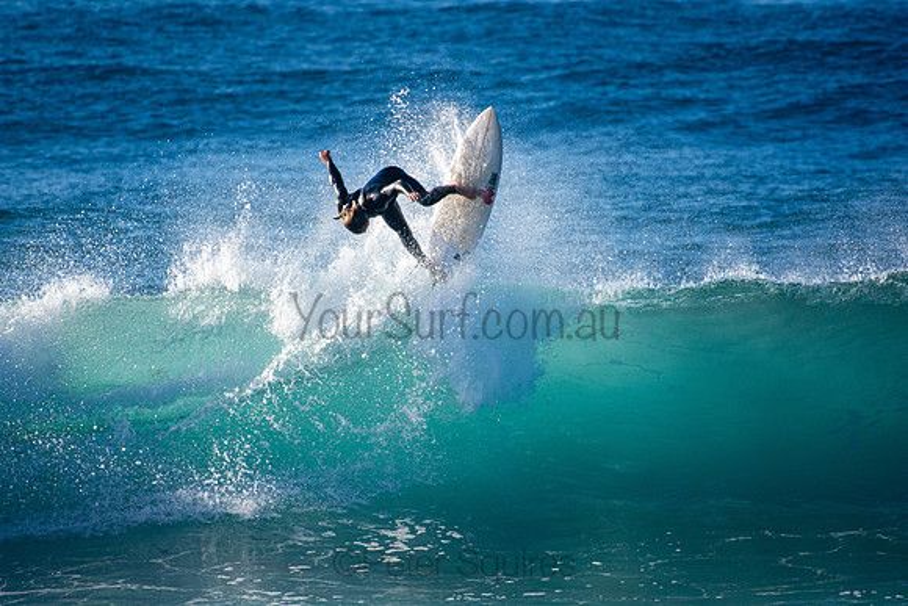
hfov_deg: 2.7
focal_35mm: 750
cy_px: 303
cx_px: 454
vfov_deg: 1.8
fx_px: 18920
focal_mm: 500
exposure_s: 1/2000
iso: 400
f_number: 5.6
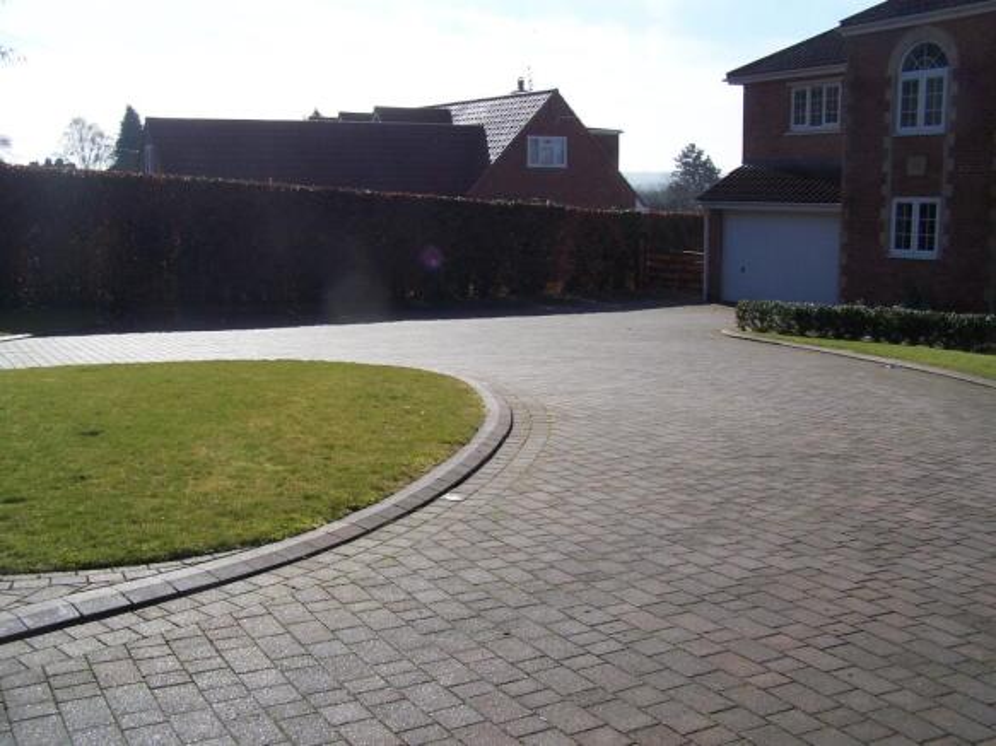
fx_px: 1093
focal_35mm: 38
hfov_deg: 49.0
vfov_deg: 37.7
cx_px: 498
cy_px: 373
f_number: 4
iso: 80
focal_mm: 6.3
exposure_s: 1/750
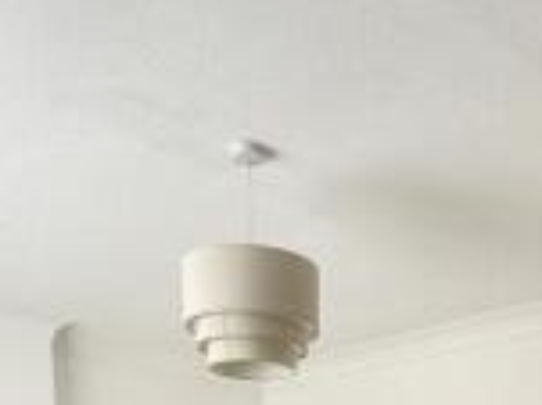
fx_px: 845
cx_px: 407
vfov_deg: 20.2
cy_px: 711
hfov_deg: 34.8
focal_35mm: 54
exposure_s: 1/121
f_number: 2.2
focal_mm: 2.22
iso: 200
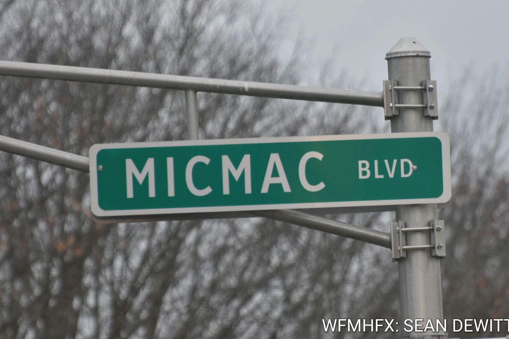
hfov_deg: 4.6
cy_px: 170
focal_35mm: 450
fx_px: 6360
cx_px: 254
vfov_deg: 3.1
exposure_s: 1/250
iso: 500
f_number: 5.6
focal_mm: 300
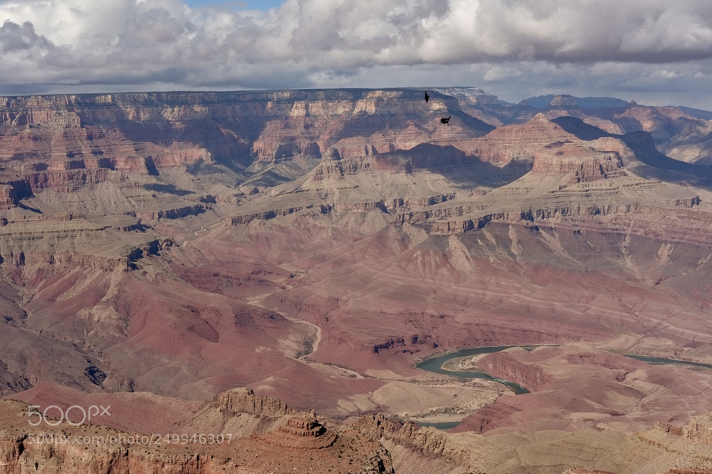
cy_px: 237
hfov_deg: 37.5
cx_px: 356
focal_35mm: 53
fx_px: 1048
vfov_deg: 25.5
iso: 320
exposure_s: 1/480
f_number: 11
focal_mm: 35
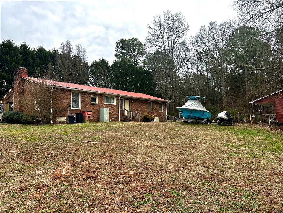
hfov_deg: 71.6
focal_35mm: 24
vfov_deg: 56.8
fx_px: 196
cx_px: 142
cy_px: 106
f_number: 1.78
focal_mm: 6.86
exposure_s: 1/1412
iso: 80
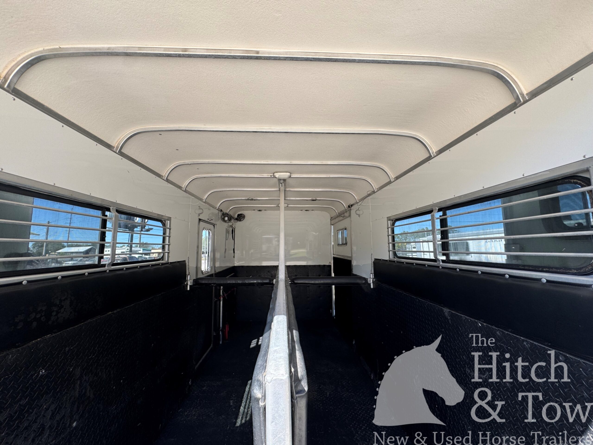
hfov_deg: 102.1
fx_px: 240
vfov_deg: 85.7
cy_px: 222
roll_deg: +0.5
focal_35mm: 14
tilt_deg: +6.8
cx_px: 296
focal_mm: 2.22
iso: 40
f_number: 2.2
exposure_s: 1/226
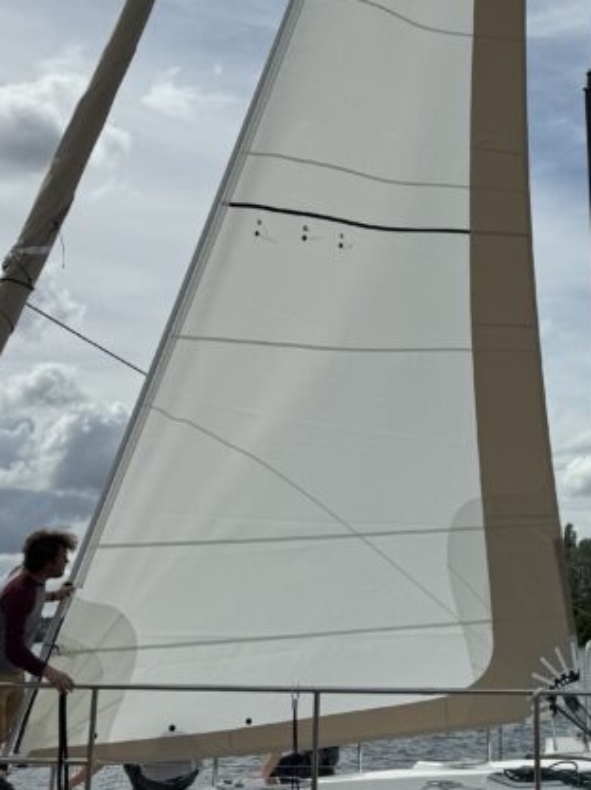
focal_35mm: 59
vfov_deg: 32.1
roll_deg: -0.3
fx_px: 1345
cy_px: 201
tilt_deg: +18.6
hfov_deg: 24.5
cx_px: 449
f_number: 1.78
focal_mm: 6.76
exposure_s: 1/20000
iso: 80
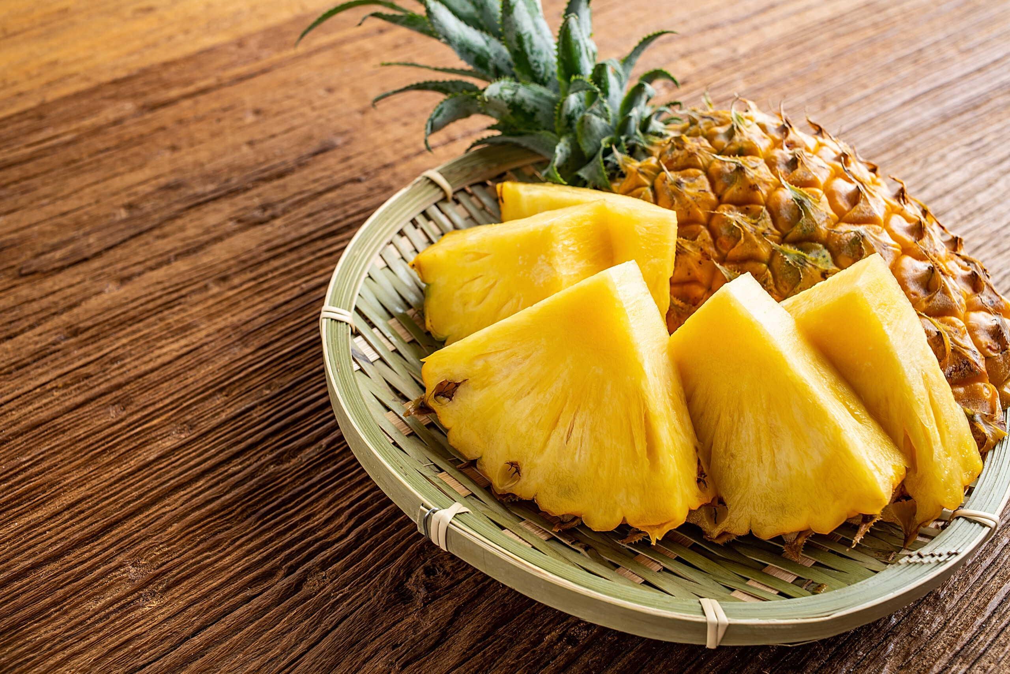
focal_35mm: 35
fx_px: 982
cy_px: 337
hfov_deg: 54.4
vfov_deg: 37.9
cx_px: 505
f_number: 9
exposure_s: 1/125
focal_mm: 35
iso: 100
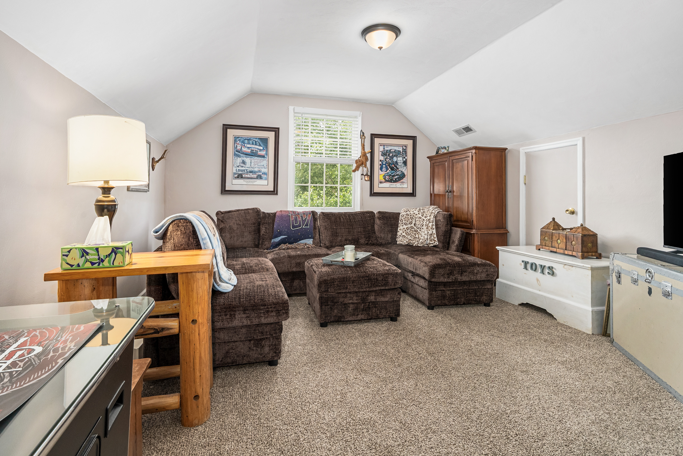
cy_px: 228
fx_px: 304
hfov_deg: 96.7
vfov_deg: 73.8
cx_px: 342
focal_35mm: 16
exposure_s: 1/2
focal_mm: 16
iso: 400
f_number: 9
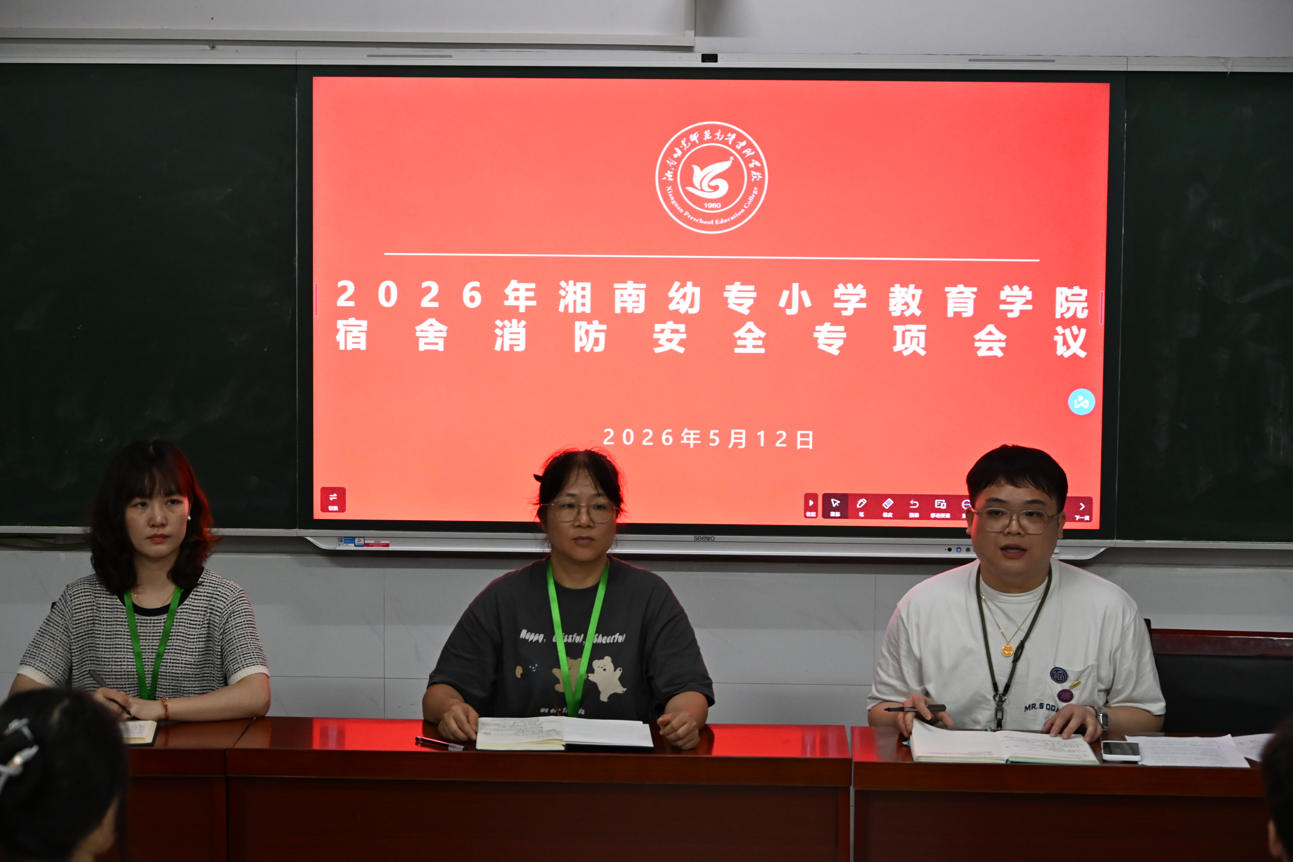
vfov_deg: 16.7
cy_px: 431
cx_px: 646
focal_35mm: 82
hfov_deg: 24.8
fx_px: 2945
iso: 4000
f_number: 6.3
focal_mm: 82
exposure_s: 1/50
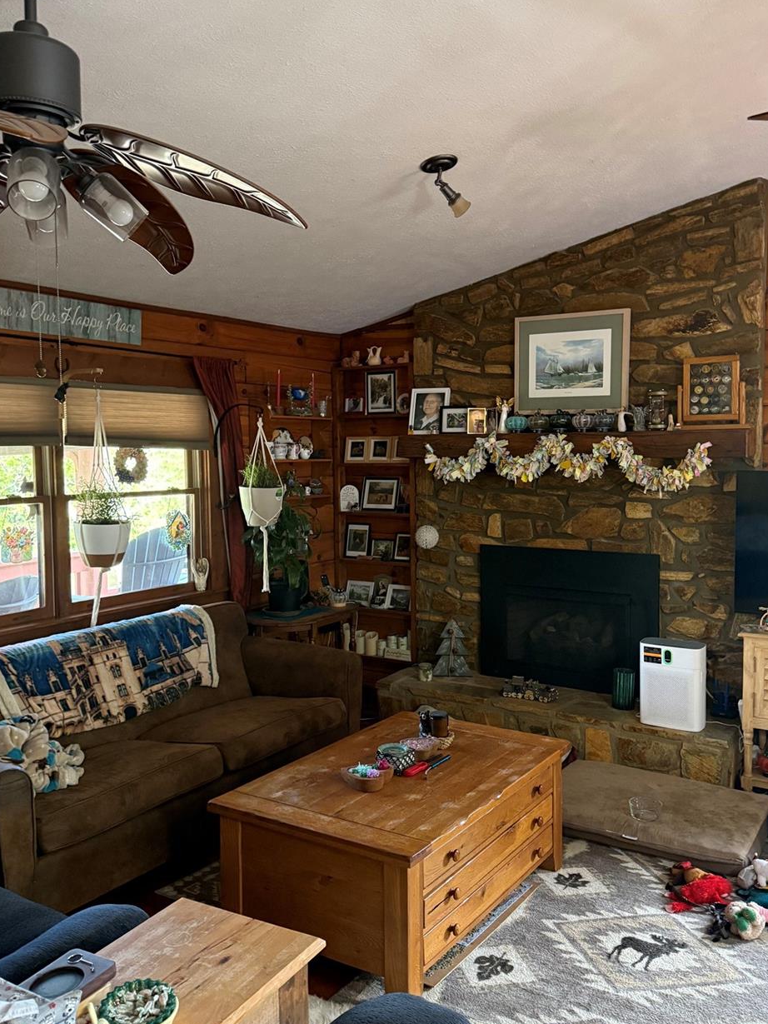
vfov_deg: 60.0
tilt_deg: -2.6
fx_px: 887
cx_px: 420
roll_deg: +0.9
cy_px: 516
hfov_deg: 46.7
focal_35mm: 30
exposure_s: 1/60
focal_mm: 6.76
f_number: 1.78
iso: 640
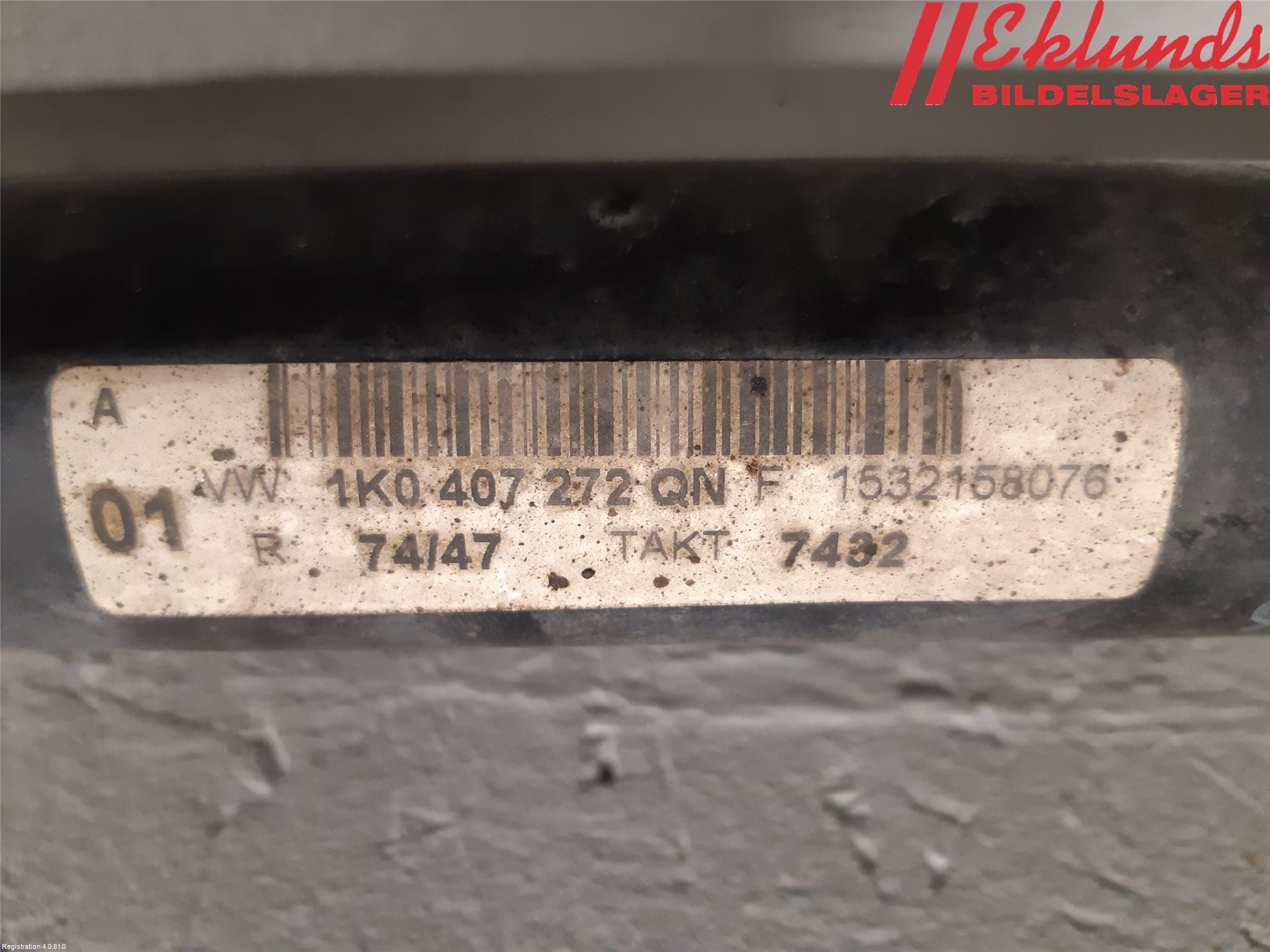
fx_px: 954
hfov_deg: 67.3
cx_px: 635
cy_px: 476
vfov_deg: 53.1
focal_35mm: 26
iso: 250
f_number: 1.7
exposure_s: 1/40
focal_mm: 3.93
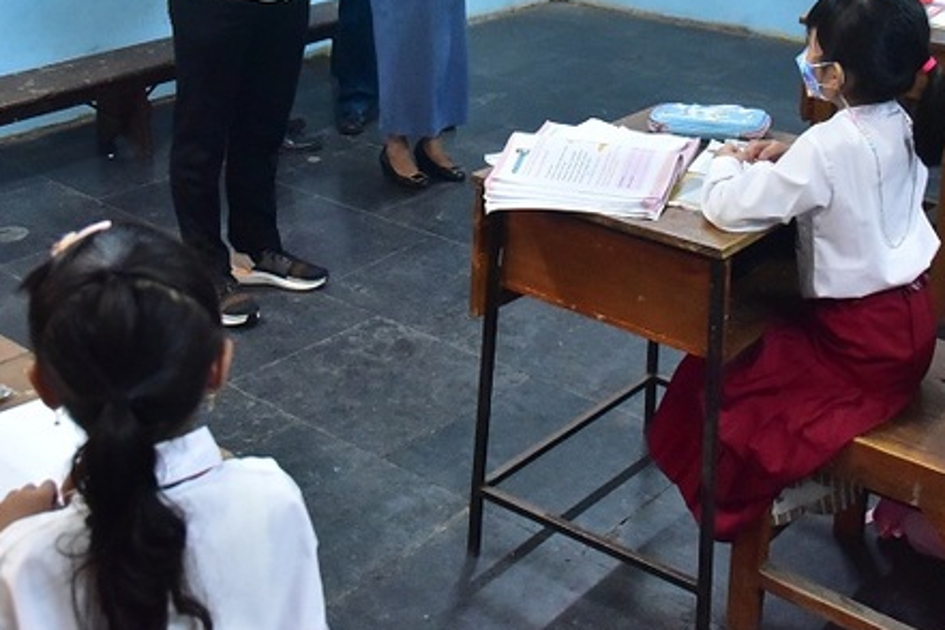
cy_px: -2
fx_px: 1286
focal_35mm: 49
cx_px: 471
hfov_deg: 40.3
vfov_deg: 26.1
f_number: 4
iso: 10000
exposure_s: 1/100
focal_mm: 24
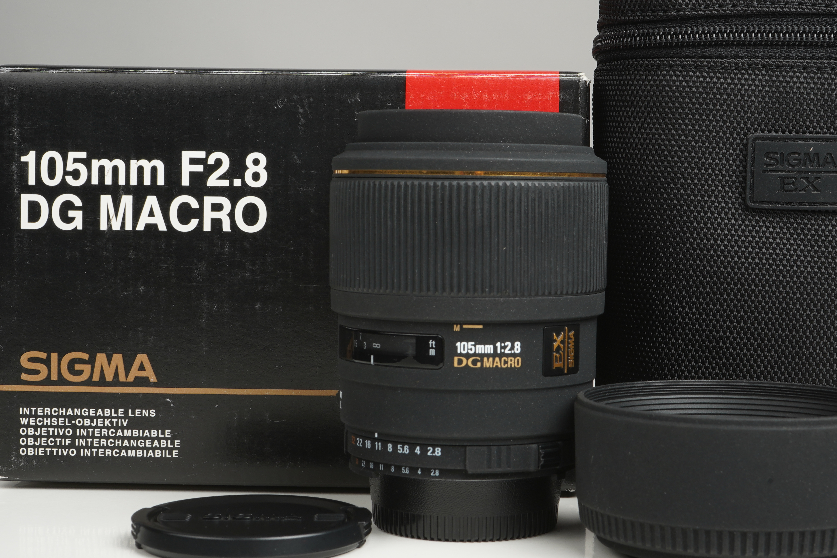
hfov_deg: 30.0
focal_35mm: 67
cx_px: 503
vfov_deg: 20.3
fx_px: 1558
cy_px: 252
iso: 200
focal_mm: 44
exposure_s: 1/160
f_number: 20
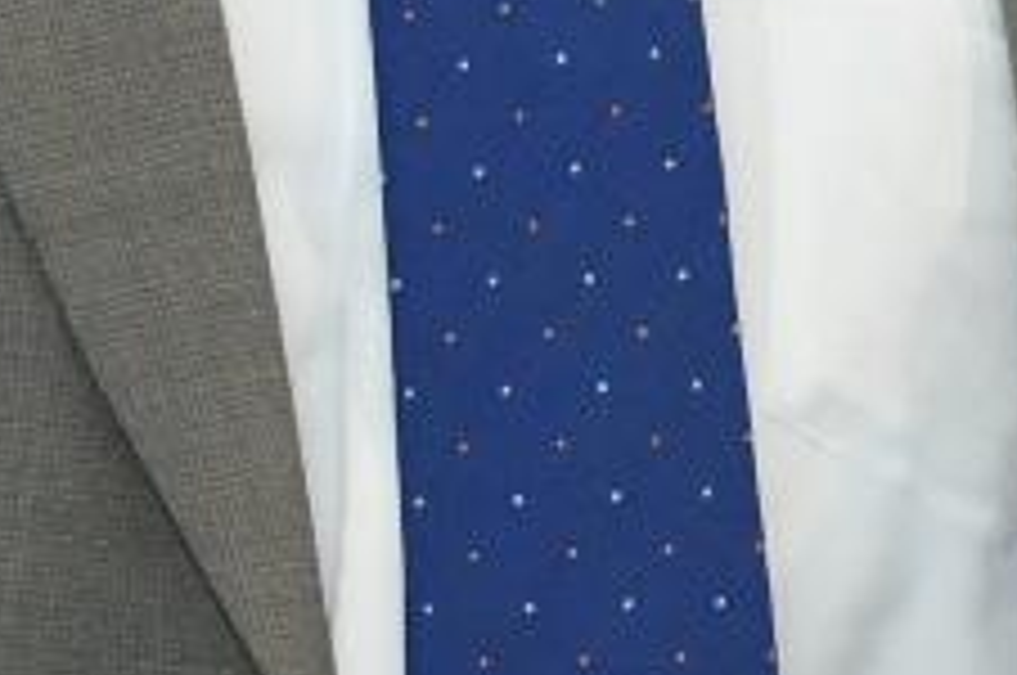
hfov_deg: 4.8
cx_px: 981
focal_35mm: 431
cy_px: -567
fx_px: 12158
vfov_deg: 3.2
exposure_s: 1/100
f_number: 4.5
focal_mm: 40
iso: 2500
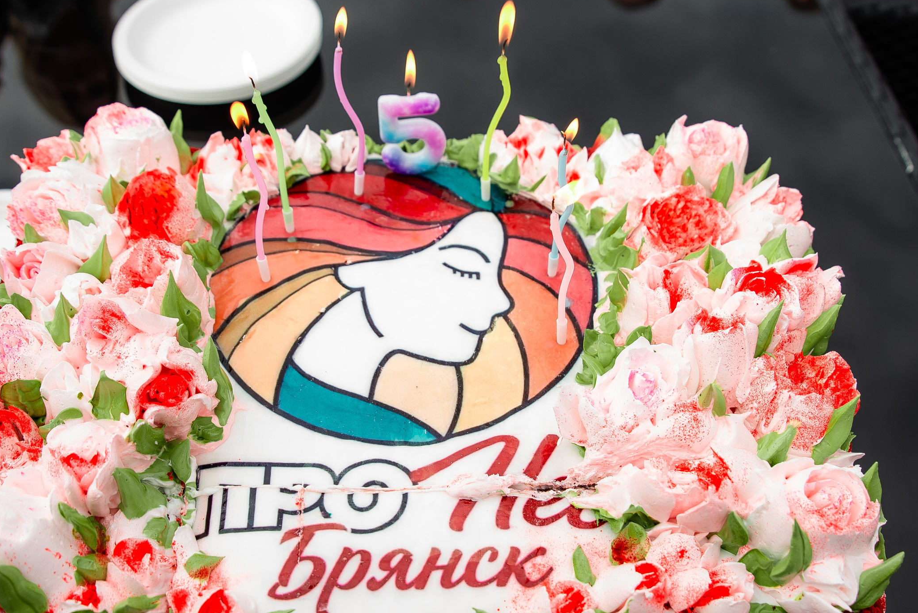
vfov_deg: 33.4
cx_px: 440
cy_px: 324
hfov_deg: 48.4
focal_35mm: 40
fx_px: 1020
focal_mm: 24
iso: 200
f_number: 3.5
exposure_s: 1/500
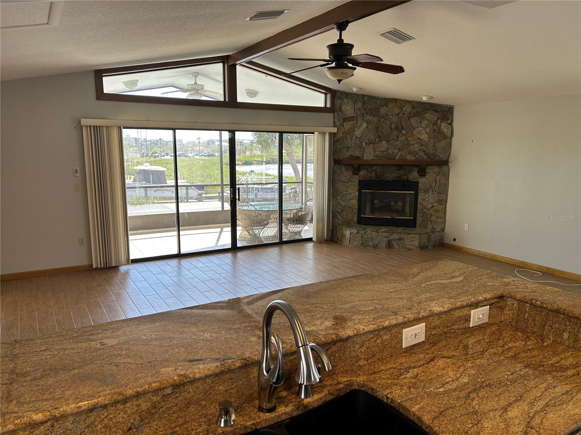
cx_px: 290
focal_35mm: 26
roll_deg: +0.5
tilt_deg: -9.7
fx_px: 436
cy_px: 218
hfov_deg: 67.3
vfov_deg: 53.1
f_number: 1.5
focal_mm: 5.7
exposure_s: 1/125
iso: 32
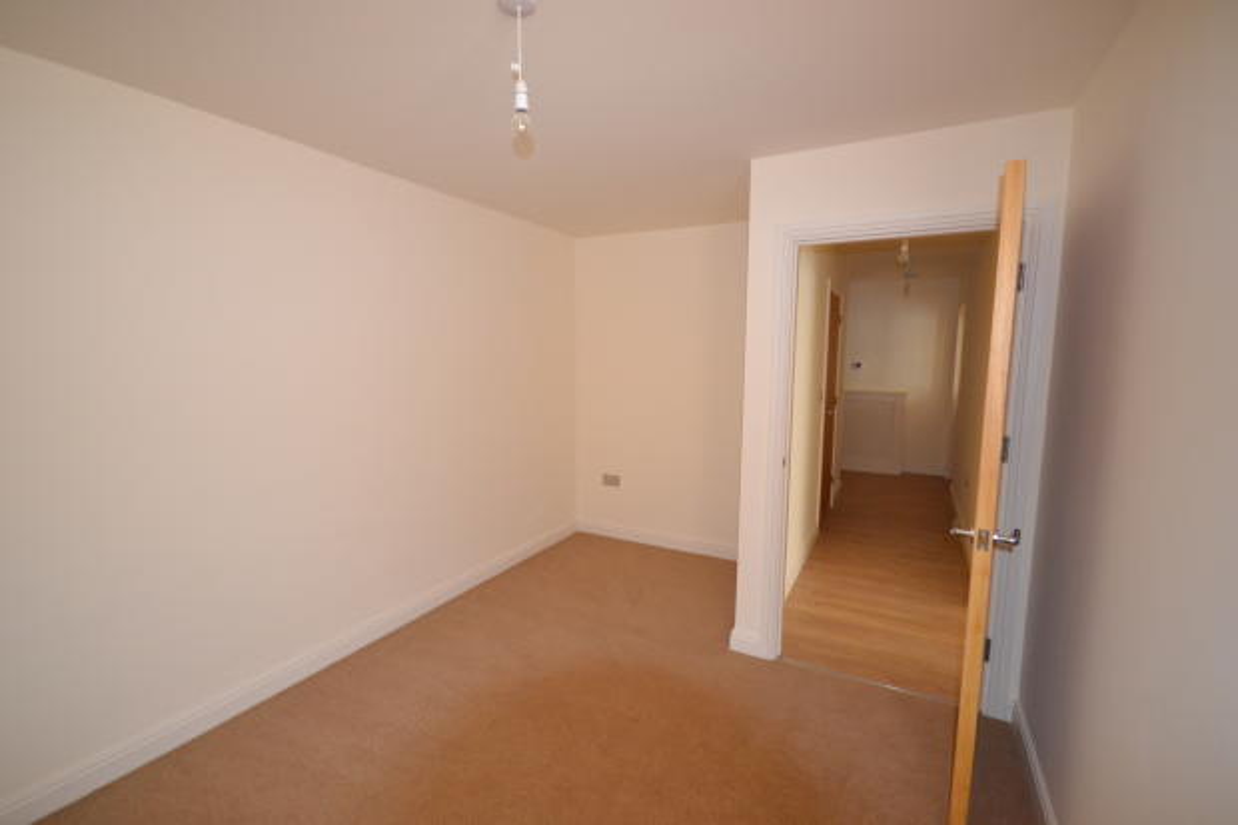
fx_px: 516
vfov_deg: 77.3
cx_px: 619
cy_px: 412
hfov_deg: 100.4
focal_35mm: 15
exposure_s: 1/60
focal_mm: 10
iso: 1400
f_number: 4
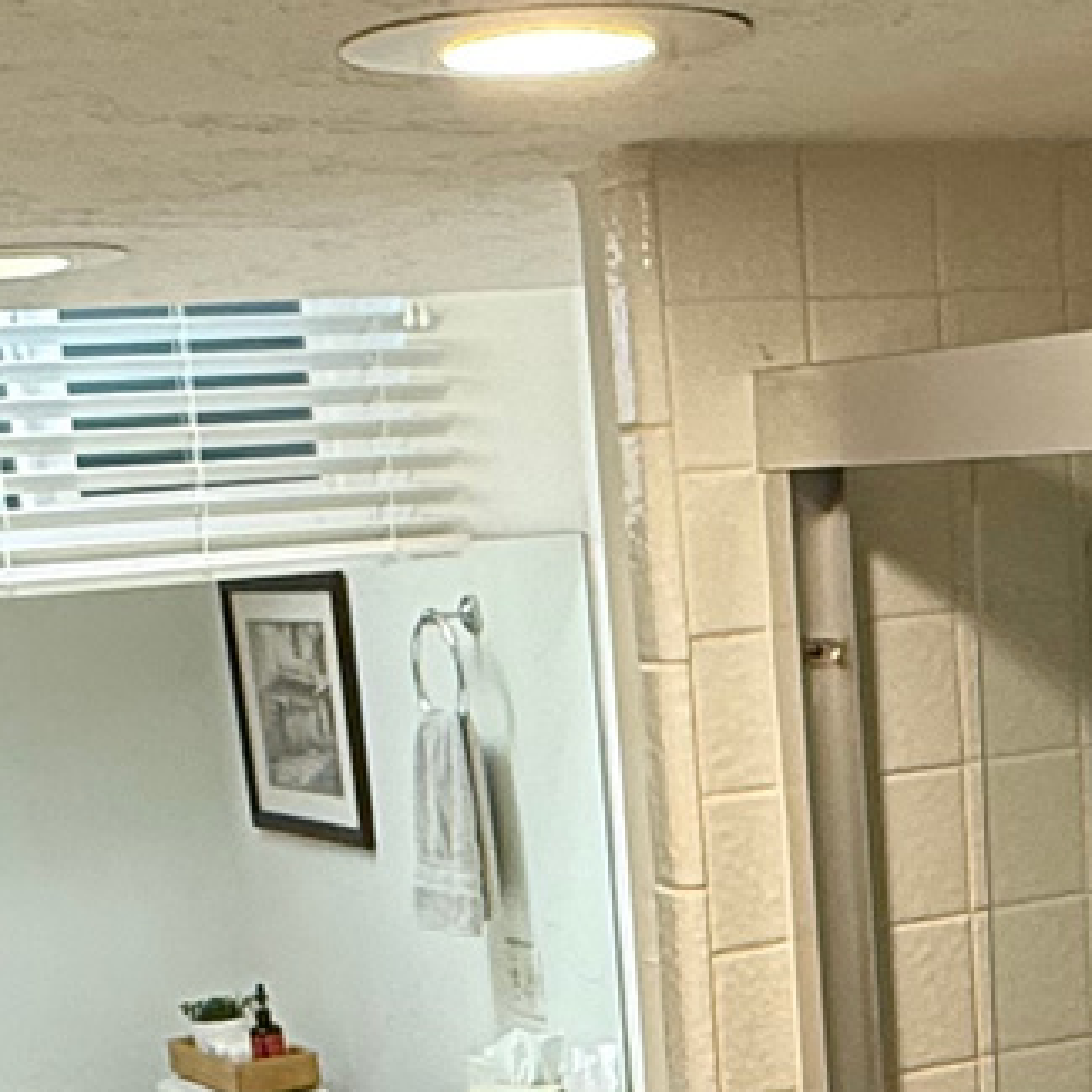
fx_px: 2784
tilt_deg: -13.9
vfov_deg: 21.3
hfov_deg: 22.1
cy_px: 1142
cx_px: 739
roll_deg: +3.6
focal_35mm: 78
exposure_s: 1/60
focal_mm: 2.22
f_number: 2.2
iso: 200
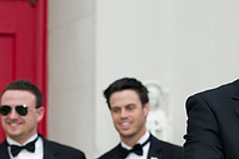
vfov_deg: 6.4
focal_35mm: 213
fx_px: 1413
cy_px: 145
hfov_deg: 9.7
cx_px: 96
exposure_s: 1/125
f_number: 4
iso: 200
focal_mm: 70
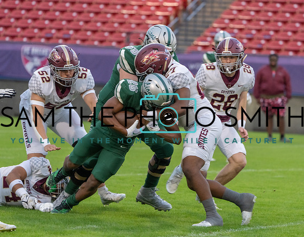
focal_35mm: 315
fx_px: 2805
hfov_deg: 6.2
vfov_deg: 4.8
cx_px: 186
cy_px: 113
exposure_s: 1/1250
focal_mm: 271
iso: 2500
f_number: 5.6
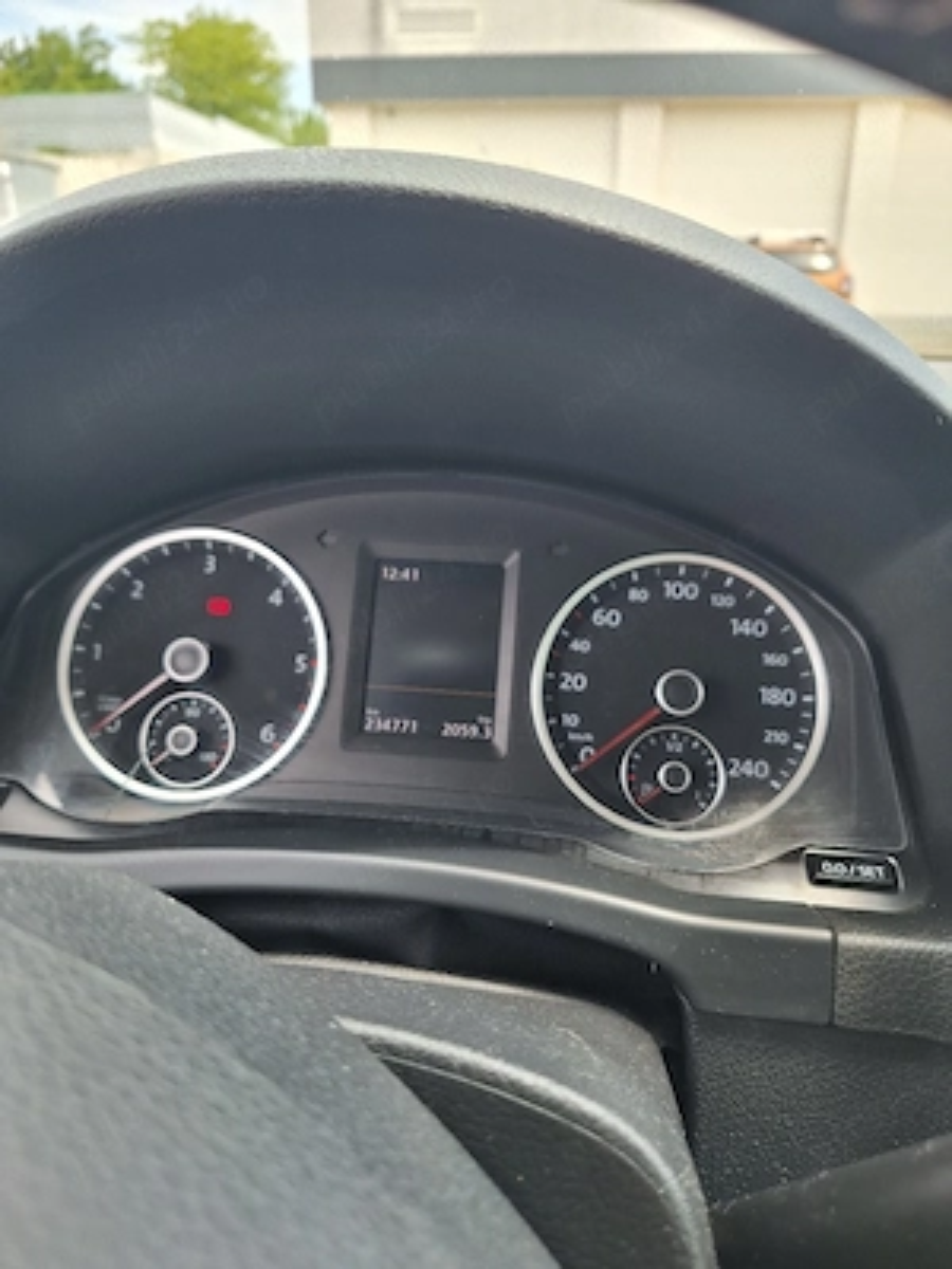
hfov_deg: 58.9
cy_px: 634
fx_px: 843
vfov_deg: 73.9
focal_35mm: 23
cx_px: 476
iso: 40
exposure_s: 1/182
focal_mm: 5.54
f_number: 1.8
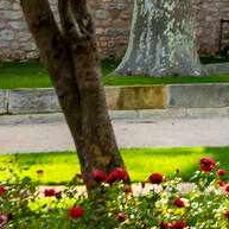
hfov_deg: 8.8
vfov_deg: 9.0
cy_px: -214
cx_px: 500
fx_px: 1385
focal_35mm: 185
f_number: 8
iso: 100
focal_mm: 20
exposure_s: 1/160
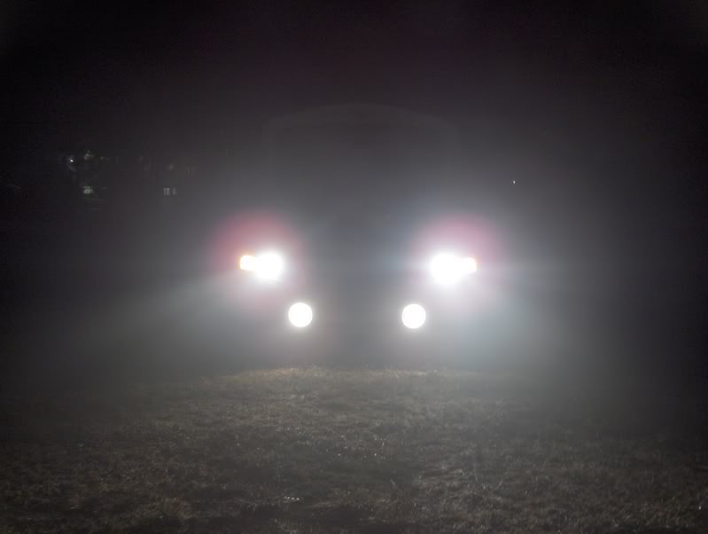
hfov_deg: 47.8
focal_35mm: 39
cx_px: 354
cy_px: 267
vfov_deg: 36.9
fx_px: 799
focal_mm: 8
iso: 100
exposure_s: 1/7.15
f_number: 2.8
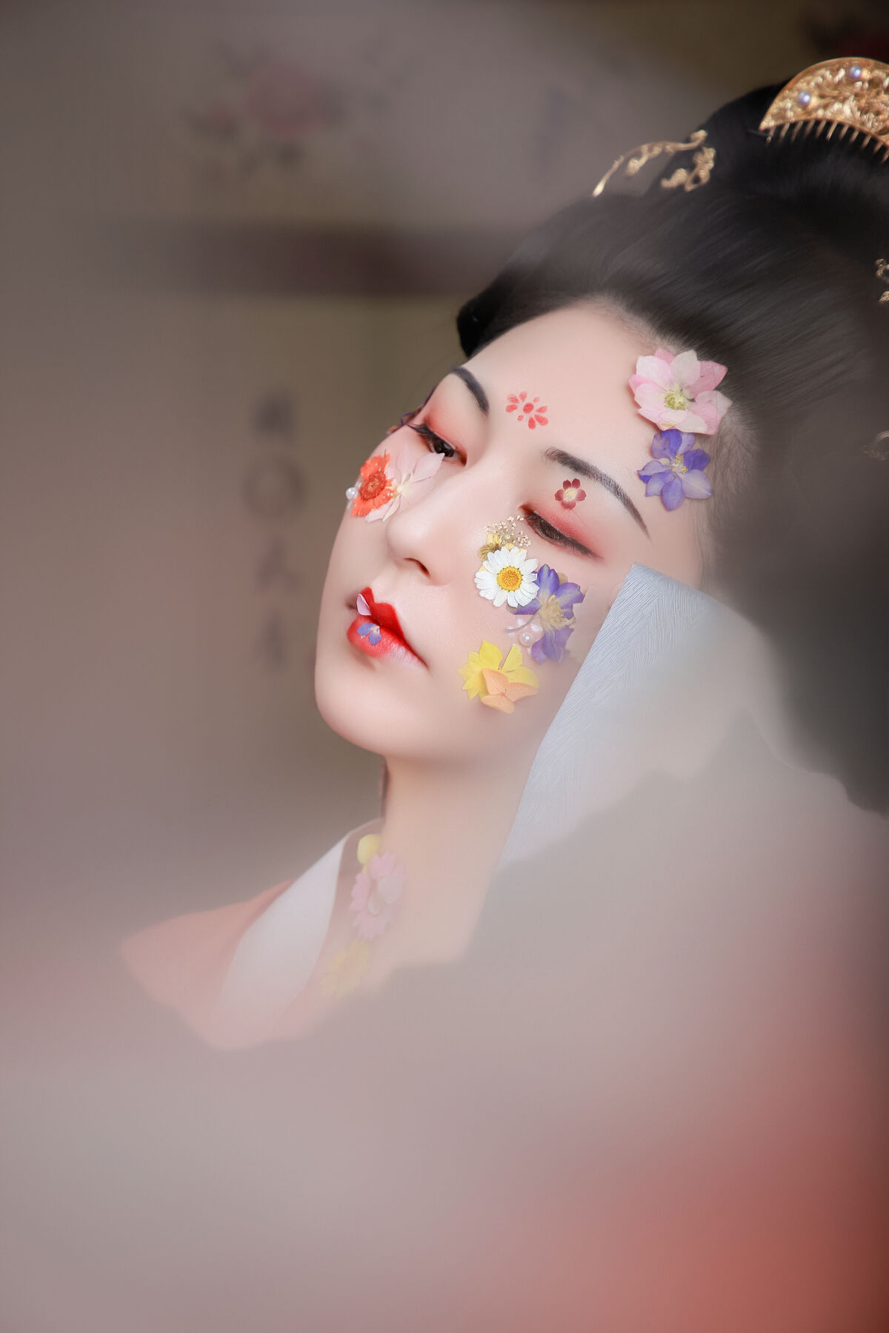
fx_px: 3815
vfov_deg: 19.8
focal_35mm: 103
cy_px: 666
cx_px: 444
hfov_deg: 13.3
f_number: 6.3
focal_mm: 105
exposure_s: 1/160
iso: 100
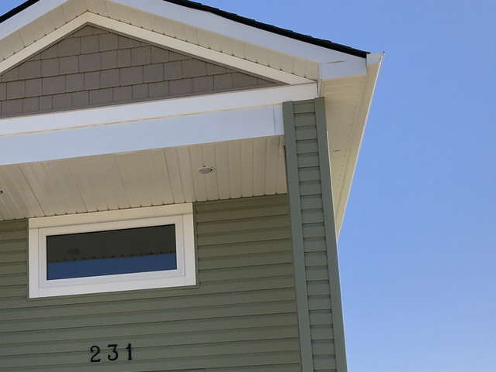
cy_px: 371
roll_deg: +0.9
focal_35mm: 67
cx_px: 7
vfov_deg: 21.2
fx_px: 960
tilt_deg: +12.4
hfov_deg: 27.4
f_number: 1.8
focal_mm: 4
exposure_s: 1/1297
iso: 20
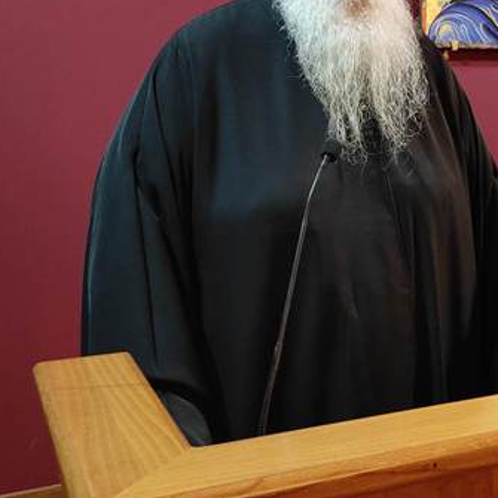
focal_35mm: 56
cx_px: 467
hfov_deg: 29.1
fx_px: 911
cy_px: 54
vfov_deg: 29.4
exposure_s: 1/33
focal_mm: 5.43
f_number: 1.89
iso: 596
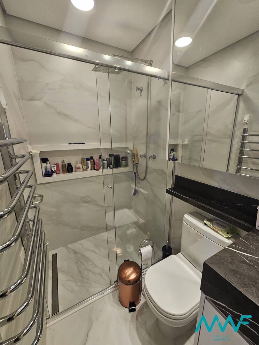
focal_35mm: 13
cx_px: 130
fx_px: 130
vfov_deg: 106.2
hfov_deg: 89.9
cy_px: 172
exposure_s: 1/60
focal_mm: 2.2
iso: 80
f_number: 2.2
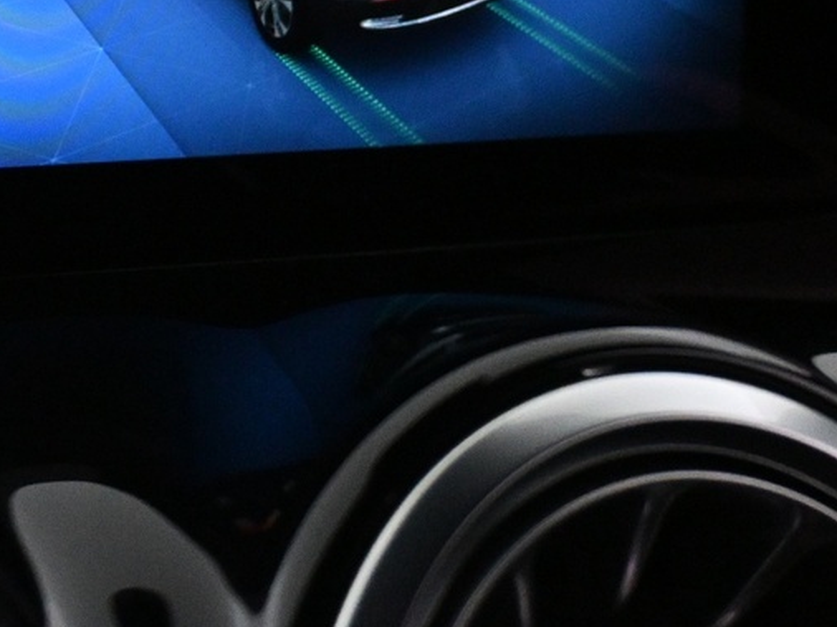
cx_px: -281
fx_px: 1898
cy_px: -142
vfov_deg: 17.8
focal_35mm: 79
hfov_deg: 22.1
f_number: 3.5
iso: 4000
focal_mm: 17
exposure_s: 1/160
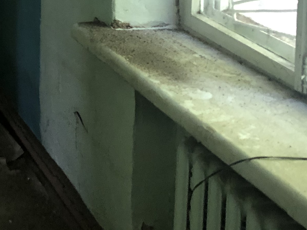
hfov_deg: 19.6
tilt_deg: -6.1
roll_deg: +0.9
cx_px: -47
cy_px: -109
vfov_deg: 14.6
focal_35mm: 95
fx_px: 843
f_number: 1.8
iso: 100
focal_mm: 4
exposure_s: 1/9
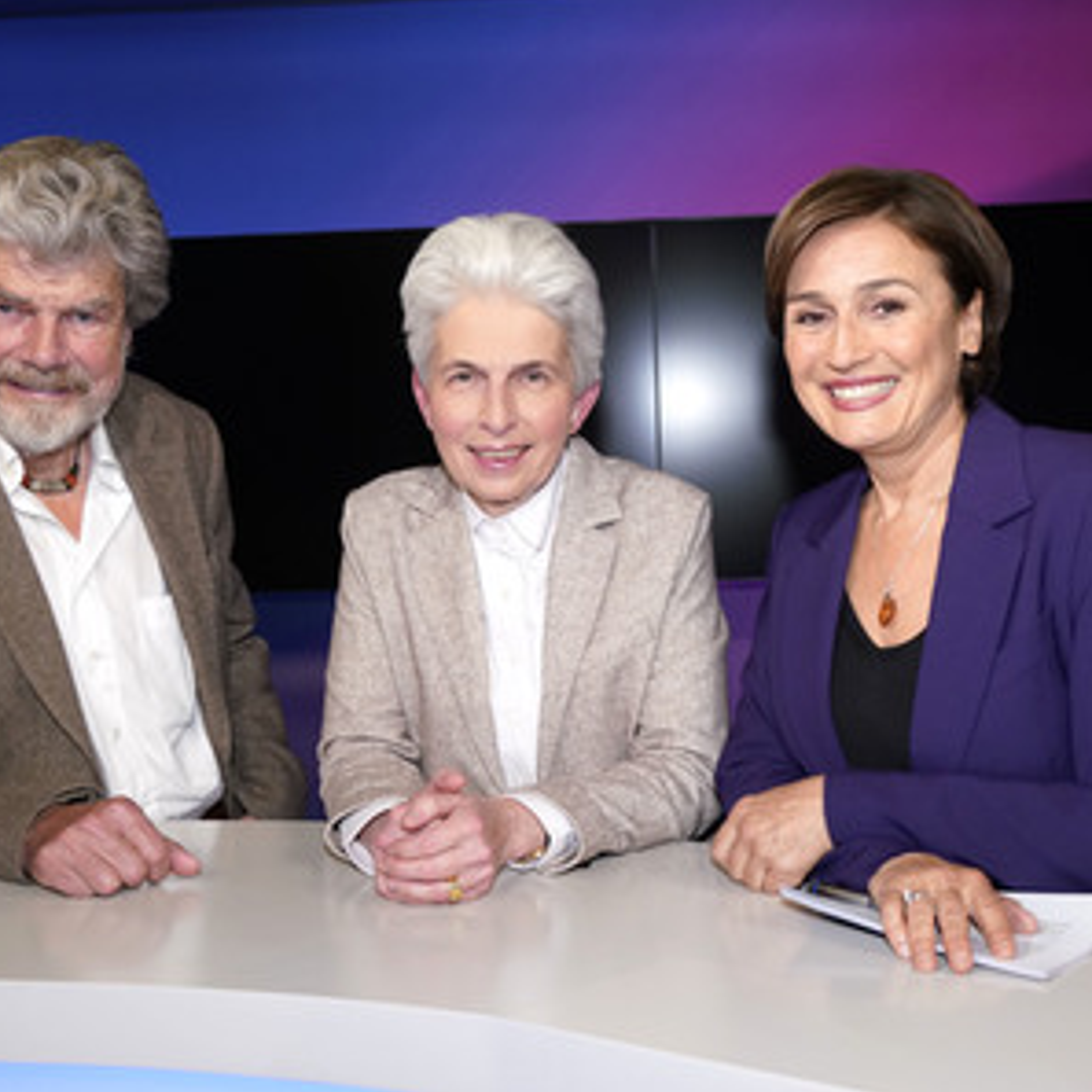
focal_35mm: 40
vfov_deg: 41.9
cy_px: 544
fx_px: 1428
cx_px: 483
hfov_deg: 41.8
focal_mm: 31
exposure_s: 1/160
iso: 2000
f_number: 5
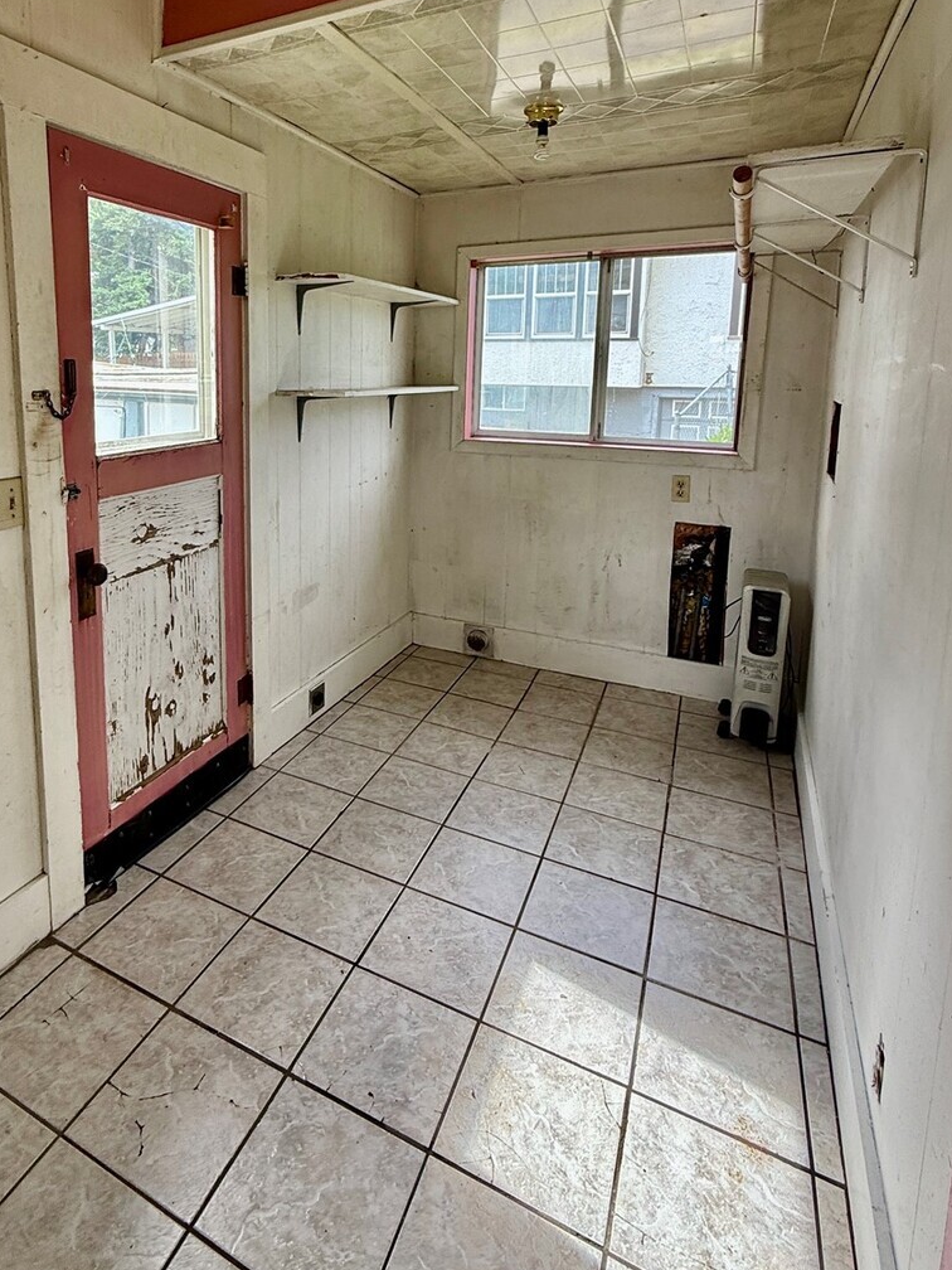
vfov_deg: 80.2
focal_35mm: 20
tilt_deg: -8.5
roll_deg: -0.8
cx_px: 330
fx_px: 733
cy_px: 472
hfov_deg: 64.5
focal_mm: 2.22
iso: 64
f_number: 2.2
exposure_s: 1/164
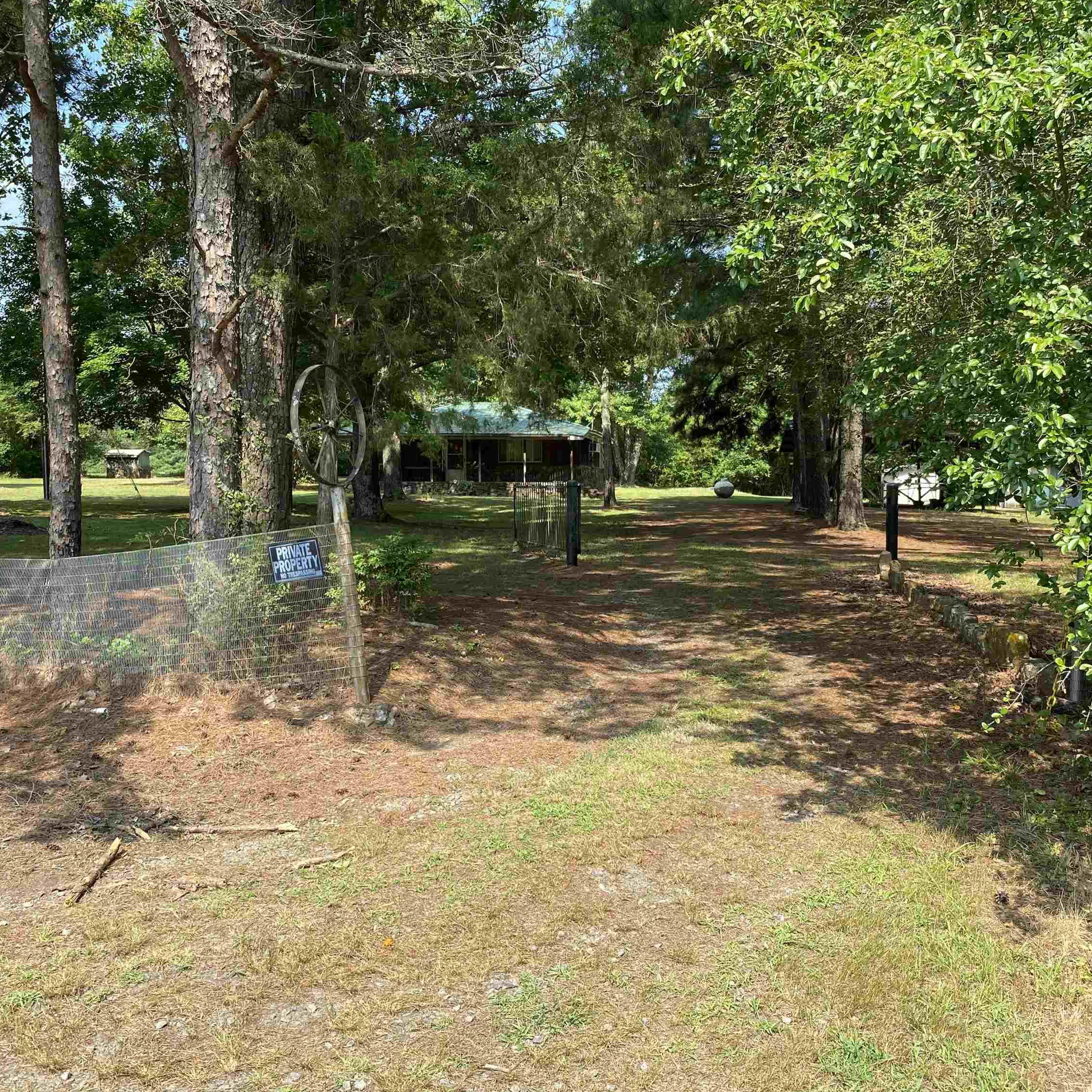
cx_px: 546
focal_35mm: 31
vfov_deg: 52.5
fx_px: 1106
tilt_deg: -3.8
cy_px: 542
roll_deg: +0.5
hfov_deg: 52.5
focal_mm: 4.25
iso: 32
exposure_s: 1/822
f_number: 1.8
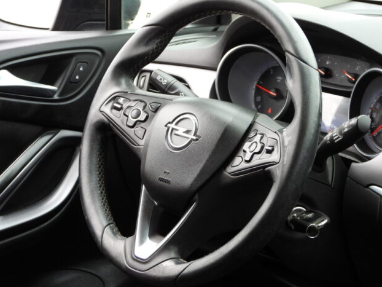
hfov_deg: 17.7
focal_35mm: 111
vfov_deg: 13.3
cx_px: 215
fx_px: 1225
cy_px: 141
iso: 220
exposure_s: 1/60
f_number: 3.5
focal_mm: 17.5
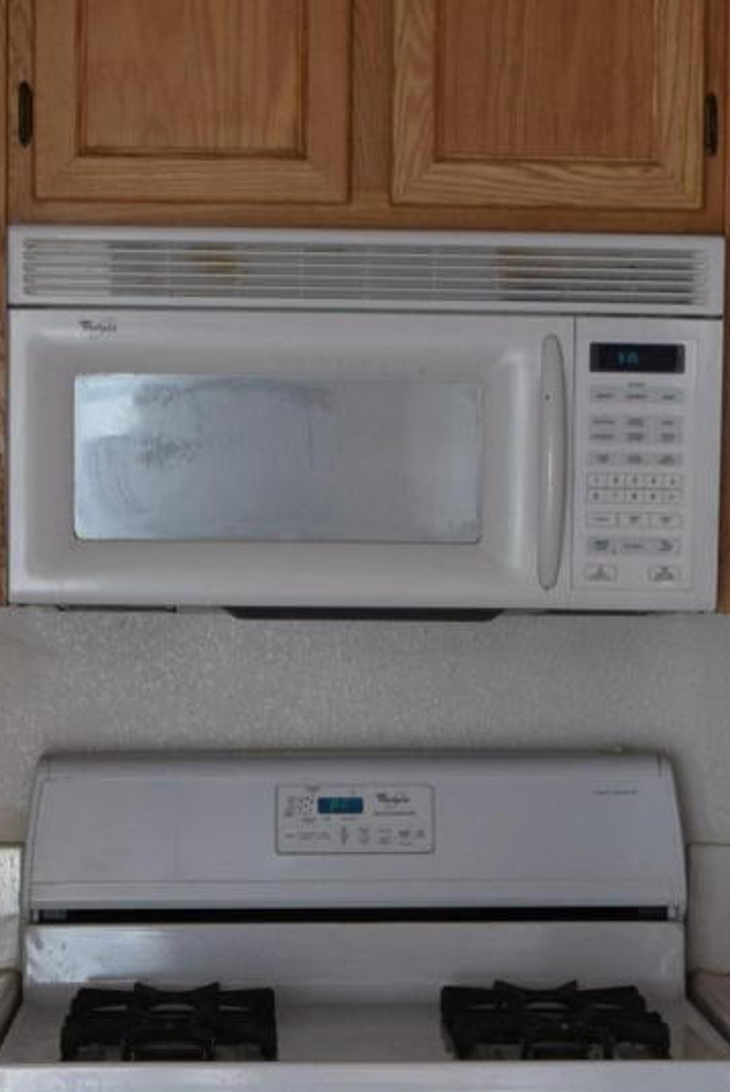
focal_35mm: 134
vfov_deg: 15.2
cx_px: 500
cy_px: 925
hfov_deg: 10.2
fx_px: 4068
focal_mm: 24
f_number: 4.5
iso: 400
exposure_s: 1/80
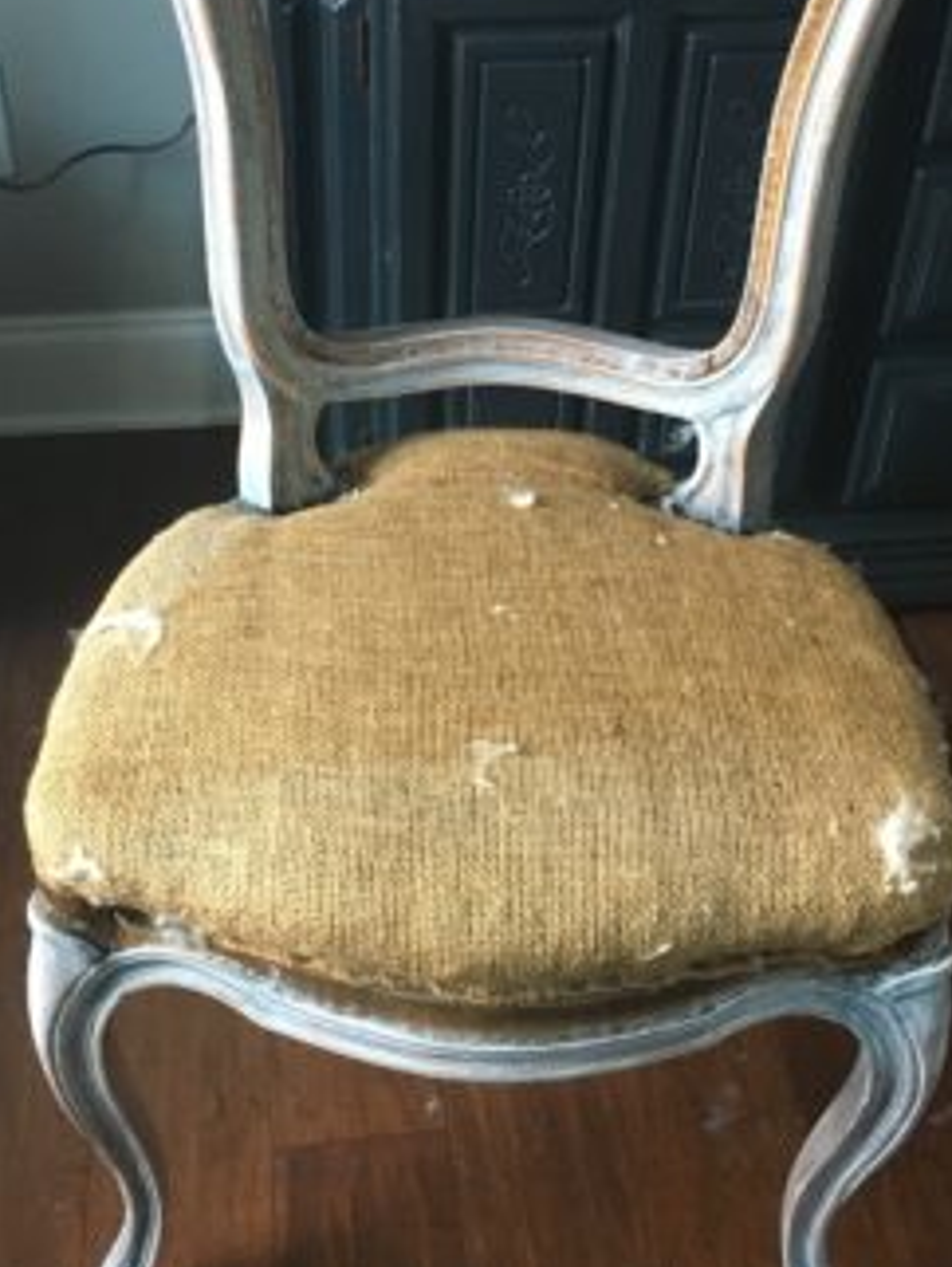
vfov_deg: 41.9
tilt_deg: -39.0
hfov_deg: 32.2
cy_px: 543
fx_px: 1648
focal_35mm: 45
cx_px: 478
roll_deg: -1.4
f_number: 2.2
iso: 200
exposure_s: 1/30
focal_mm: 4.15
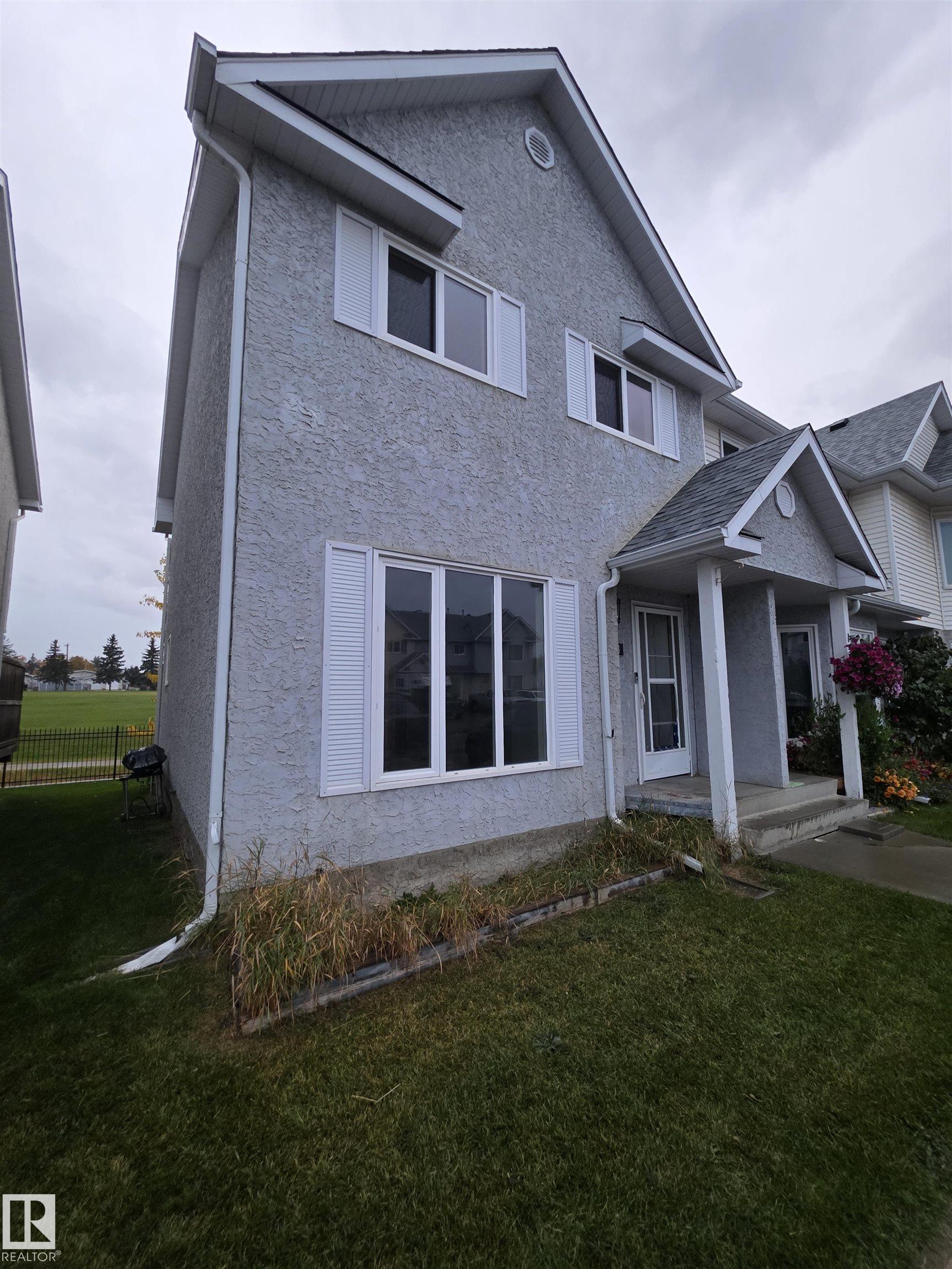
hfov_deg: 89.9
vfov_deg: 106.2
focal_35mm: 13
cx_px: 476
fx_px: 477
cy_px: 634
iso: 250
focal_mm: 2.2
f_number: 1.9
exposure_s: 1/60
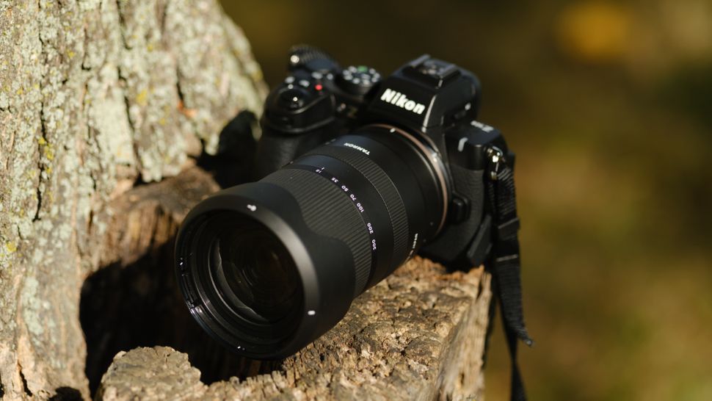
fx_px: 2670
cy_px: 163
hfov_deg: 15.2
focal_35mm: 141
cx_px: 356
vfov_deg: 8.6
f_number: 2
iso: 200
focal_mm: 90
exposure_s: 1/4000
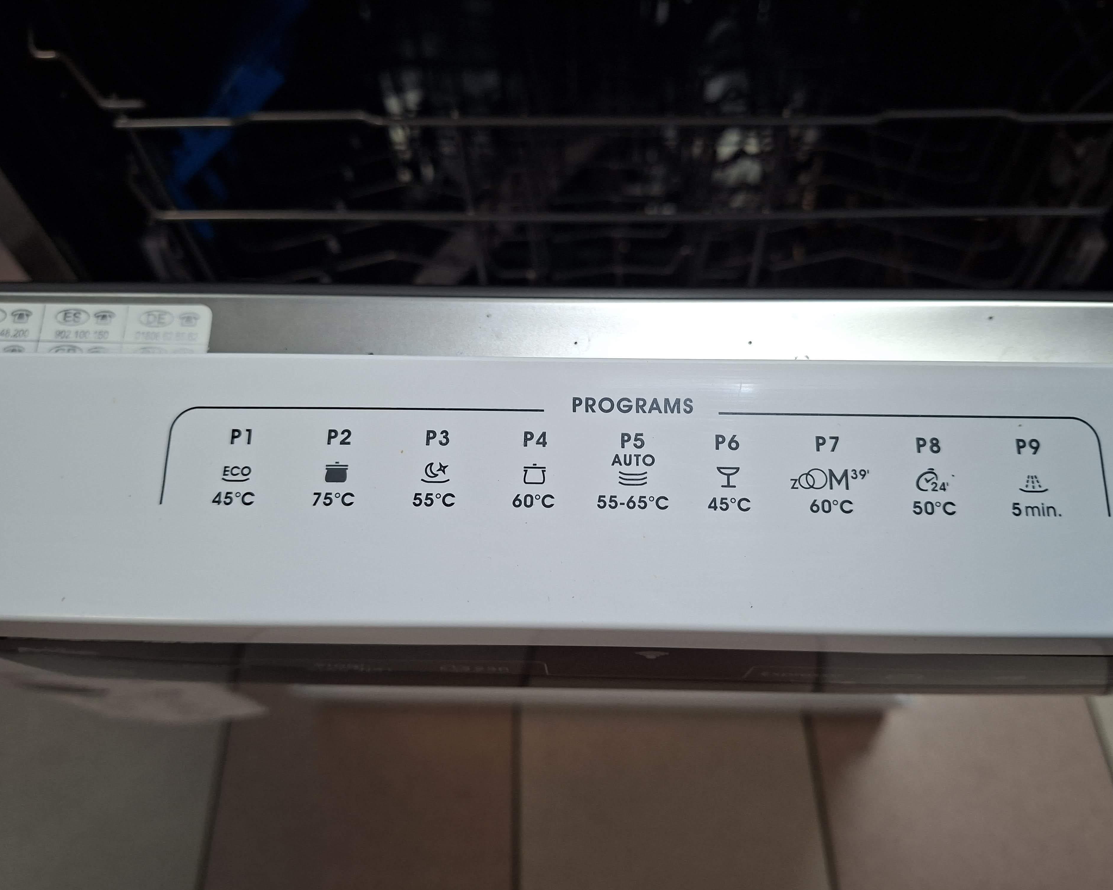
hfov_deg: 70.3
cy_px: 445
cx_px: 579
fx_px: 791
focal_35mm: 24
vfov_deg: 58.8
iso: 250
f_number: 1.8
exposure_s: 1/100
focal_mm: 5.54
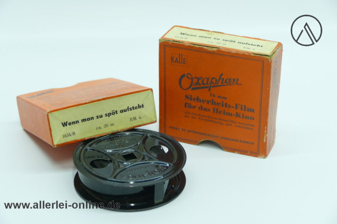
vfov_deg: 14.1
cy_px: 112
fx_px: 908
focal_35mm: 97
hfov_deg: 21.0
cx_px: 168
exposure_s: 1/80
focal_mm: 35.42
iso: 800
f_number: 3.8
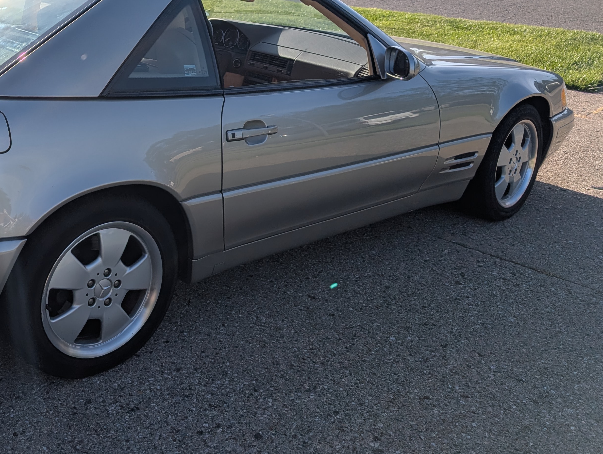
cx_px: 145
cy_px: 147
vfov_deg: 35.6
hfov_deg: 45.0
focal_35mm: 40
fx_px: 698
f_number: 1.68
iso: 21
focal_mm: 6.9
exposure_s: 1/20000
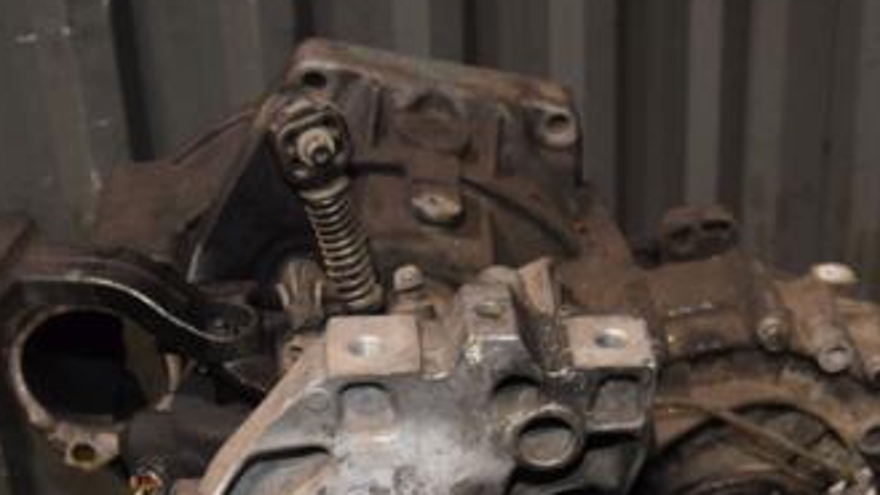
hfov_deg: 33.3
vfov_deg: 18.6
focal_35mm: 63
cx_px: 487
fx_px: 1470
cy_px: 498
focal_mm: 22
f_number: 5
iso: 800
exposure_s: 1/60
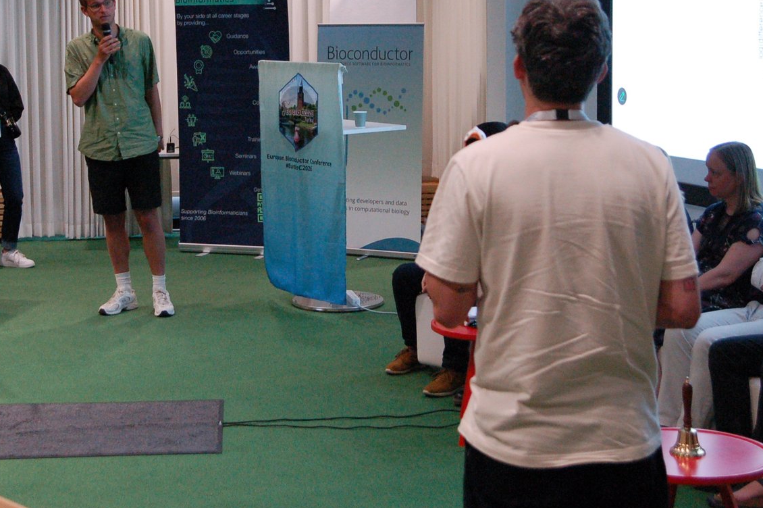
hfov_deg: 29.2
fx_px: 1462
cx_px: 309
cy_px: 123
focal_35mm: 69
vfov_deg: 19.6
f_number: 4
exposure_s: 1/125
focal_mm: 26
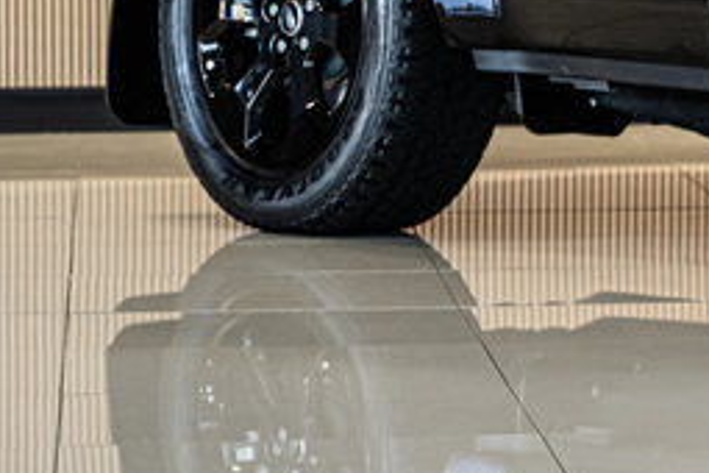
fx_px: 5928
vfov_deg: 4.5
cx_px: 1280
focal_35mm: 301
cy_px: -295
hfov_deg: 6.7
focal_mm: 75
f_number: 3.5
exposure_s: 1/125
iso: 640
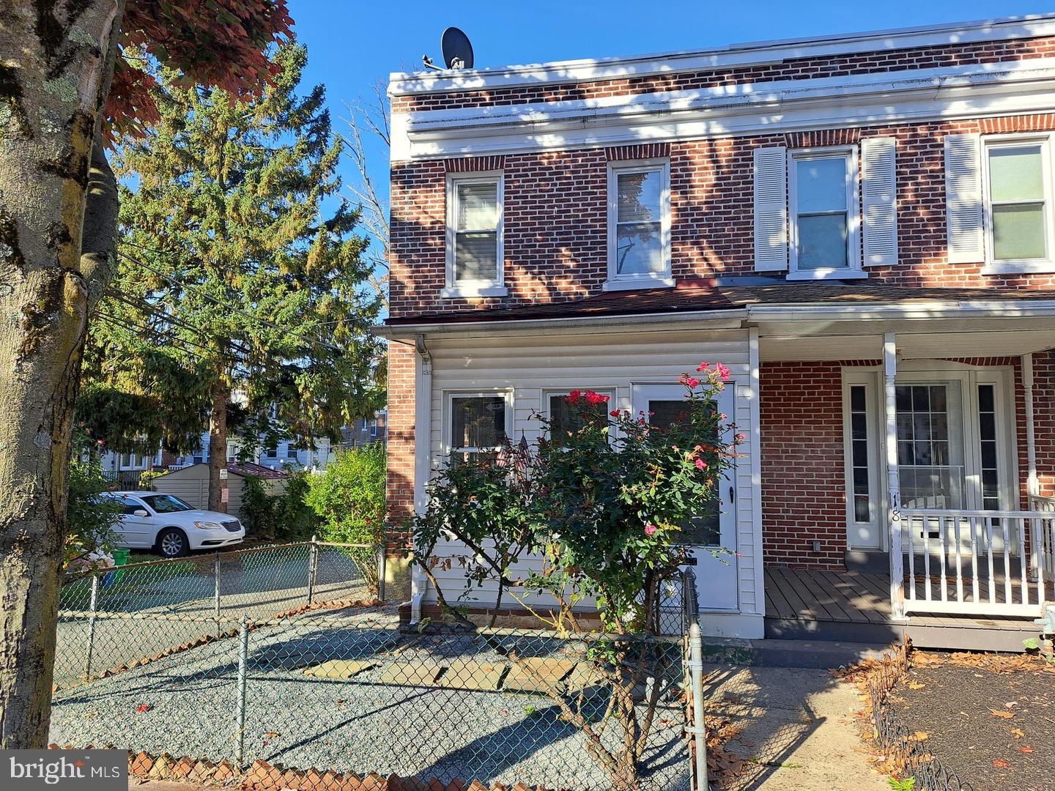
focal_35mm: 24
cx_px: 528
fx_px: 731
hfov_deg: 71.6
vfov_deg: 56.8
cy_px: 396
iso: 50
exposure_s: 1/695
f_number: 1.8
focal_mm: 5.23
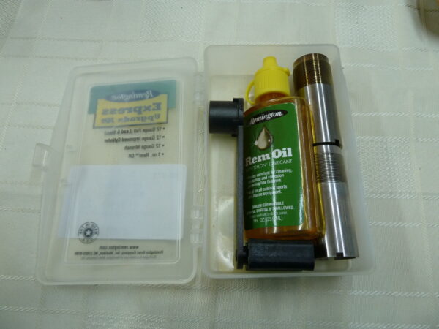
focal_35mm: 25
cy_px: 164
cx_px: 220
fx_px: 317
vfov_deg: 54.9
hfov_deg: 69.4
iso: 200
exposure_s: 1/30
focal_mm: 4.1
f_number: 3.3
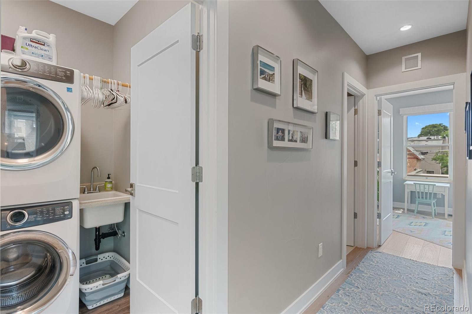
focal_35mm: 17
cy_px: 157
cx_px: 236
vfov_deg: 70.3
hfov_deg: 93.3
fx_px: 223
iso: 400
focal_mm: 17
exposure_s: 1/2.5
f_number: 8
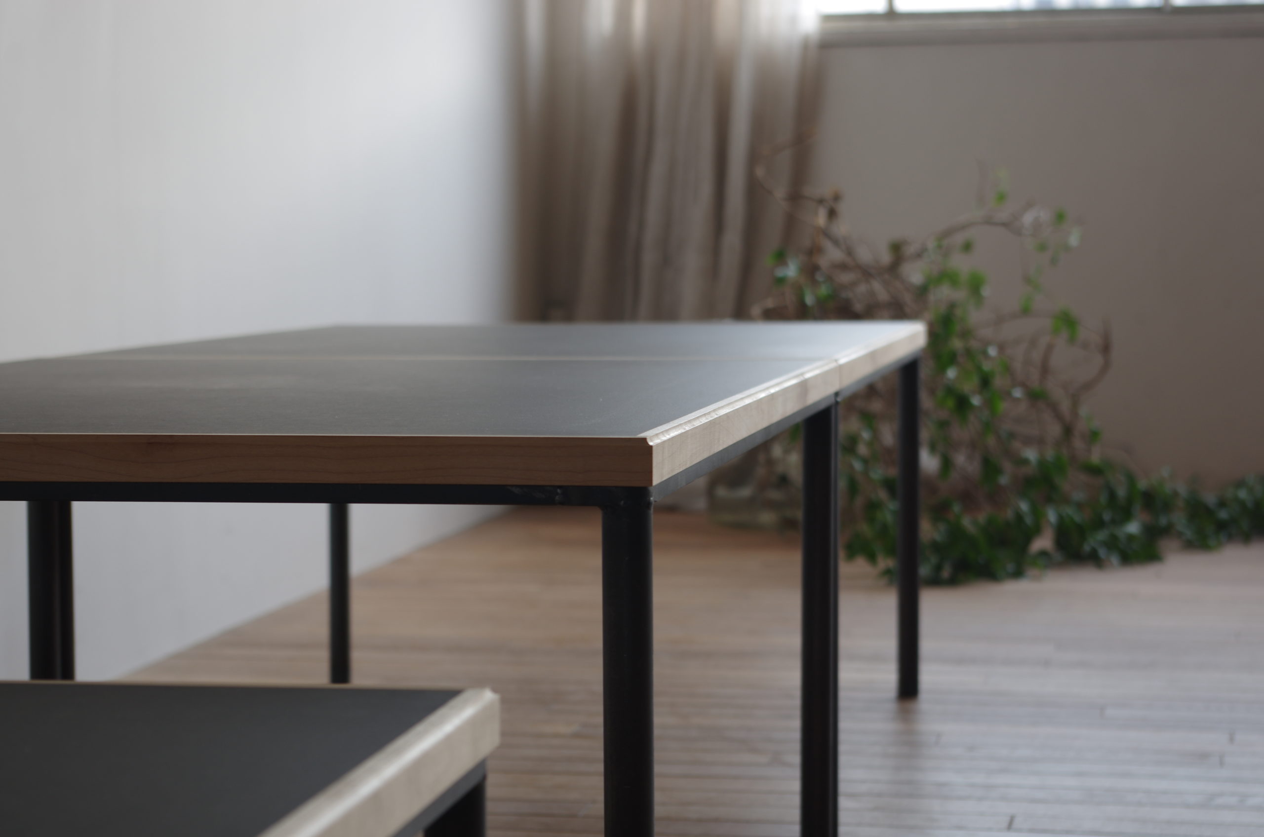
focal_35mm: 82
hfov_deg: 24.7
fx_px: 2891
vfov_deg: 16.5
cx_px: 632
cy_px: 418
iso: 100
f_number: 8
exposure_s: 1/6
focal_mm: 55
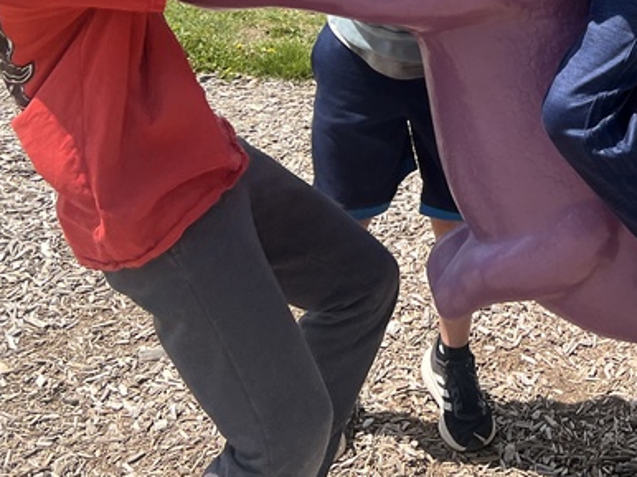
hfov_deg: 26.2
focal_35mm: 69
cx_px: 682
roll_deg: -1.4
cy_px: -150
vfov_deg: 19.5
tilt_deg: -6.1
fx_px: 1269
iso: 50
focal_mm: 5.7
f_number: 1.5
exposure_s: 1/3356
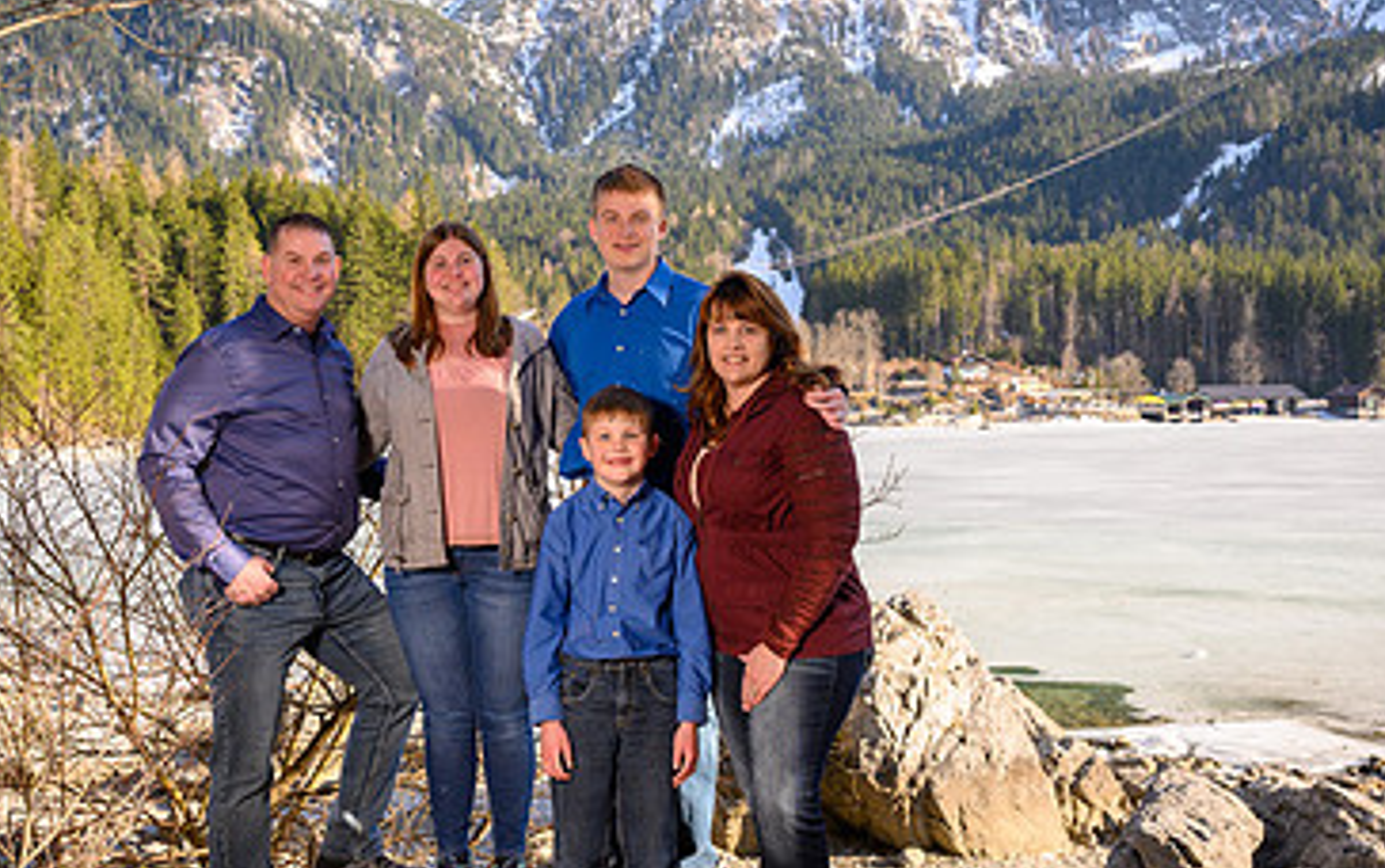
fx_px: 1624
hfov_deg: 46.1
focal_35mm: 43
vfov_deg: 29.9
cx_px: 620
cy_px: 365
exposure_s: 1/320
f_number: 4.5
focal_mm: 26.5
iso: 125
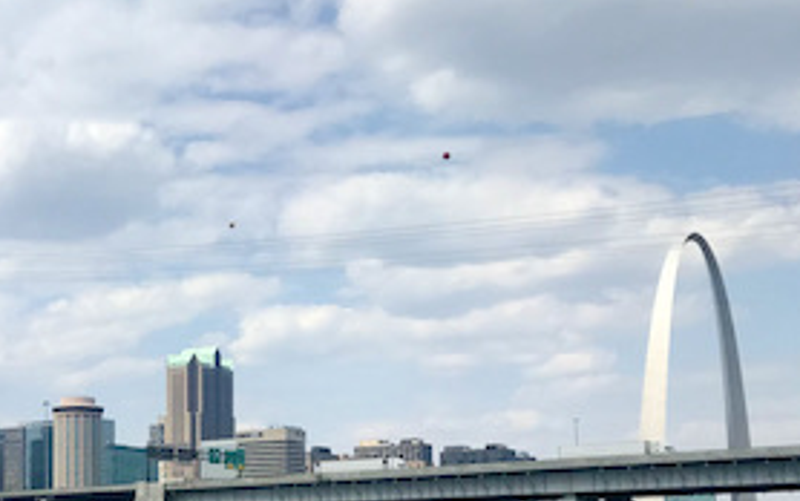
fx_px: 1396
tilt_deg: +2.4
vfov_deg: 19.8
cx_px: 26
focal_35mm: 64
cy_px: 495
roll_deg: +0.0
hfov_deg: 30.1
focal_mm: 3.99
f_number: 1.8
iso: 20
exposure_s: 1/3546
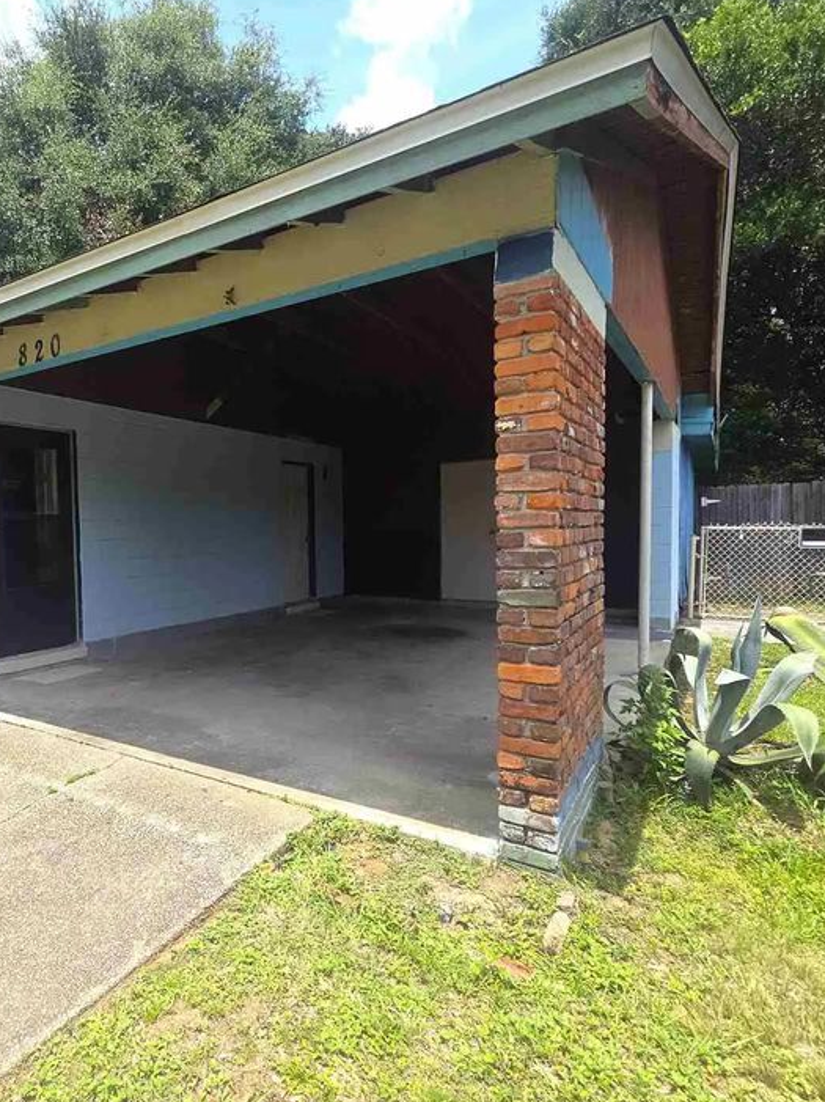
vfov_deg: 84.7
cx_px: 209
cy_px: 561
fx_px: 604
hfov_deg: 64.6
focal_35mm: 19
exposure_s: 1/1606
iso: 50
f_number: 2.2
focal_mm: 2.2
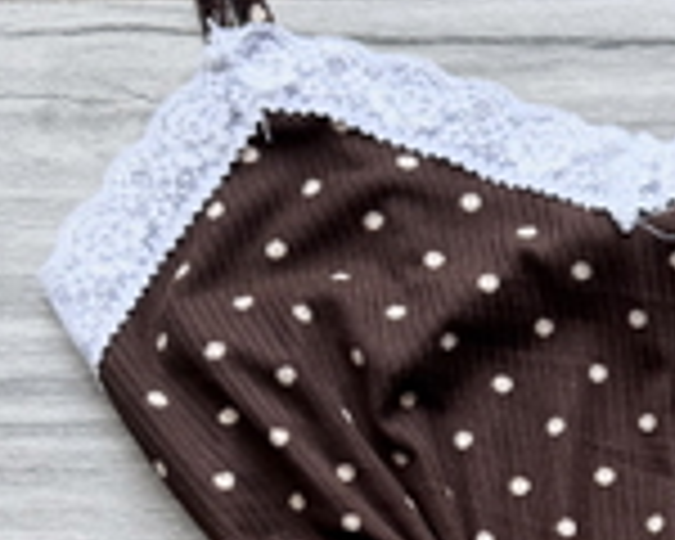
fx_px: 1658
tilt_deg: -83.3
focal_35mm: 83
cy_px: 619
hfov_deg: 22.0
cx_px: 706
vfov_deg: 17.7
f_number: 1.78
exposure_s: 1/121
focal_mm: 6.76
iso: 200
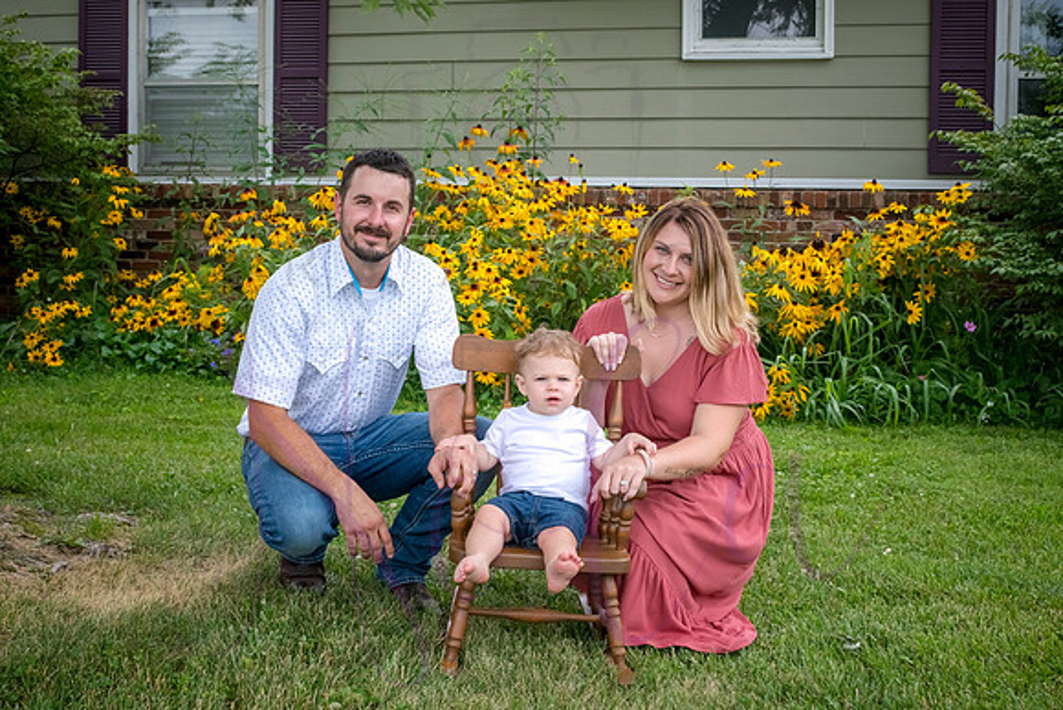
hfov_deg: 37.3
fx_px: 1574
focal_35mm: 53
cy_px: 340
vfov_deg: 25.4
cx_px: 532
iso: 500
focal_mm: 50
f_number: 9
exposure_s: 1/400
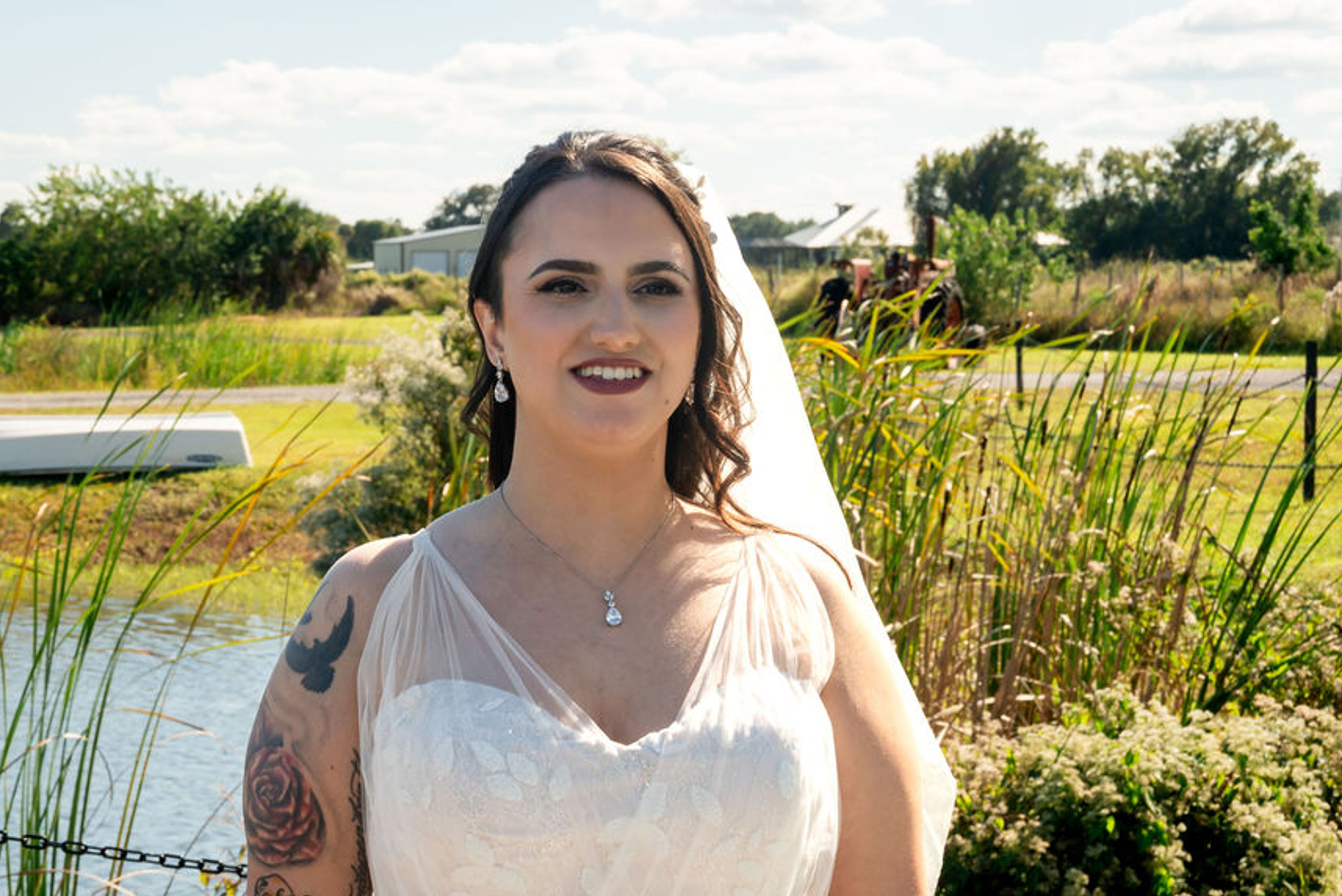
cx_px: 515
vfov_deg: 13.6
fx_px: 3766
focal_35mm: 101
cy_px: 553
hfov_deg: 20.2
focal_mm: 70
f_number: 16
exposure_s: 1/60
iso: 200
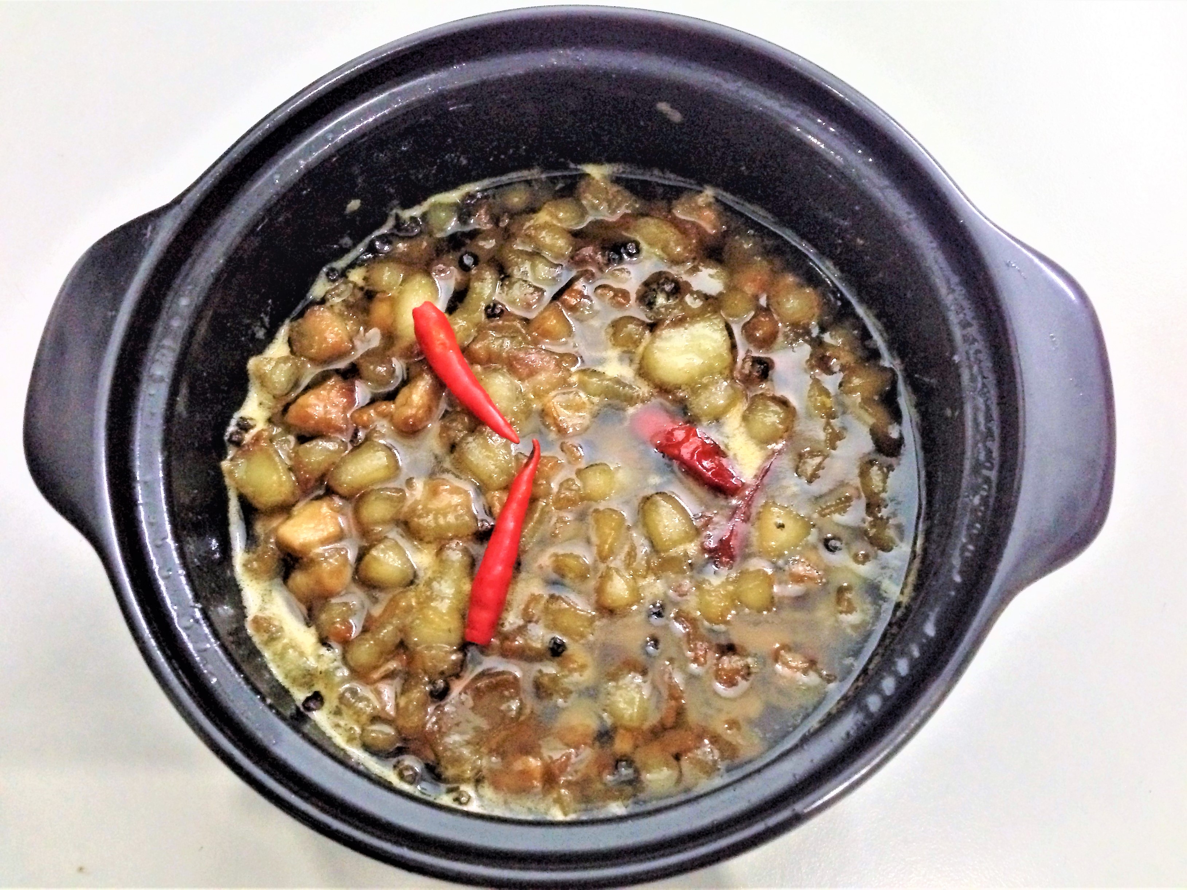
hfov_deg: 55.4
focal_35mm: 33
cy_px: 445
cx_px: 594
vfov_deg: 42.9
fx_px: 1132
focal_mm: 4.12
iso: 640
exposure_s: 1/15
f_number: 2.4
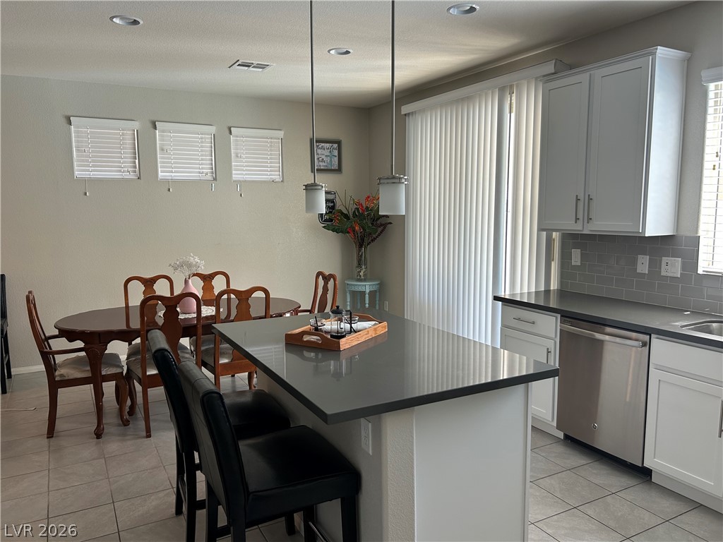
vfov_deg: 53.1
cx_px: 362
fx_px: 543
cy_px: 271
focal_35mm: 26
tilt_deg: -7.2
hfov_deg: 67.3
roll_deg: +0.3
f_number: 1.5
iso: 100
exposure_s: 1/121
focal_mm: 5.7
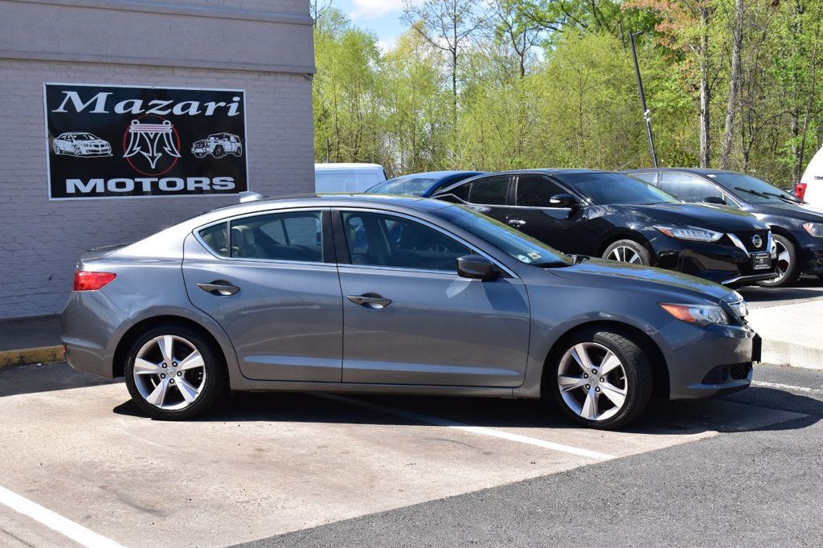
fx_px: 1200
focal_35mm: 52
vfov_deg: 25.7
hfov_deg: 37.9
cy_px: 274
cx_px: 412
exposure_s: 1/400
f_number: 11
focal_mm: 35
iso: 400
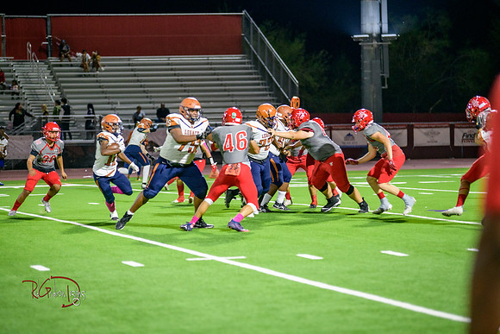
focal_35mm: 145
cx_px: 250
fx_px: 2014
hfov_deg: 14.2
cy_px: 167
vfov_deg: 9.5
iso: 1600
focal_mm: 145
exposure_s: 1/250
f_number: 2.8
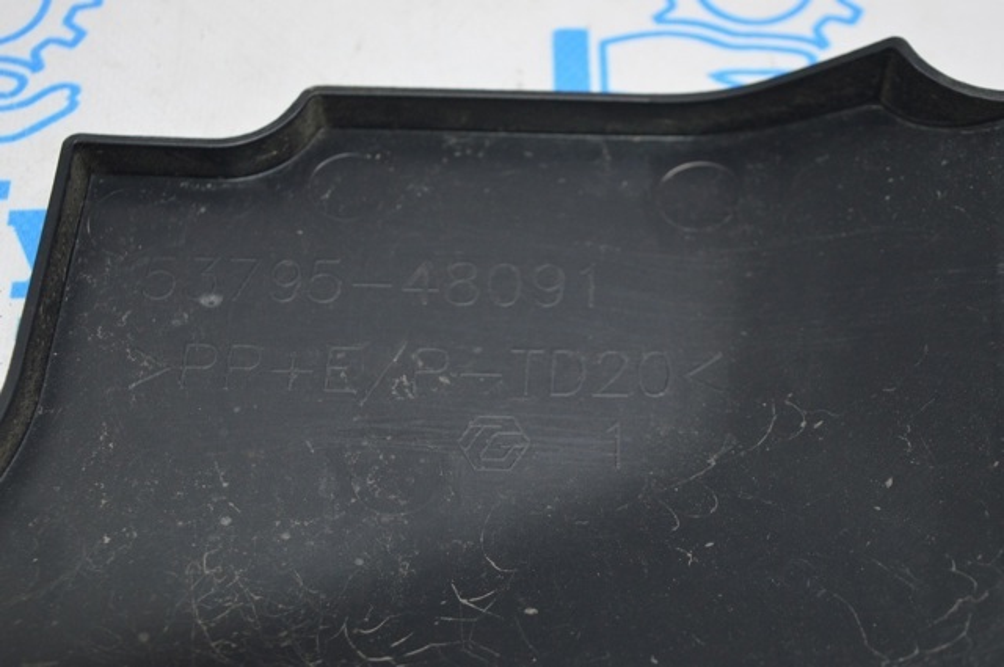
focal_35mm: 69
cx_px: 502
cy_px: 334
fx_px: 1922
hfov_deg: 29.3
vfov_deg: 19.7
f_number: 5
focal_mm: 46
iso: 720
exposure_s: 1/60
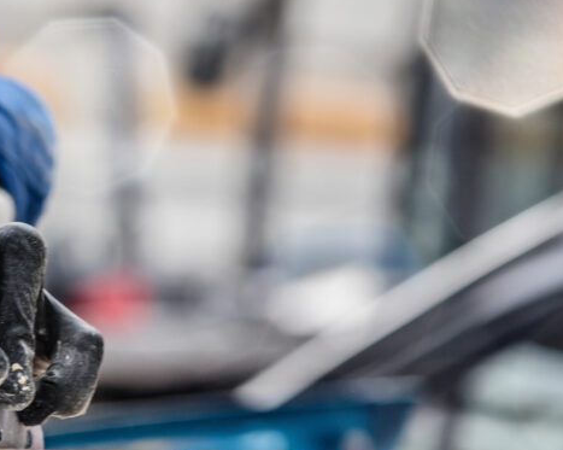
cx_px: 65
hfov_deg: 11.0
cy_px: 301
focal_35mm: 175
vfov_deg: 8.8
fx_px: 2914
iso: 400
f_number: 4.5
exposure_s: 1/400
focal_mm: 85
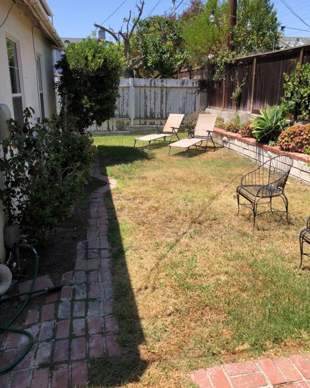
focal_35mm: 30
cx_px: 157
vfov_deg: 58.8
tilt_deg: -15.9
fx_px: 344
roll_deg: -0.7
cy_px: 196
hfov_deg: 48.5
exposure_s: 1/1171
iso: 20
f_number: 1.8
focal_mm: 4
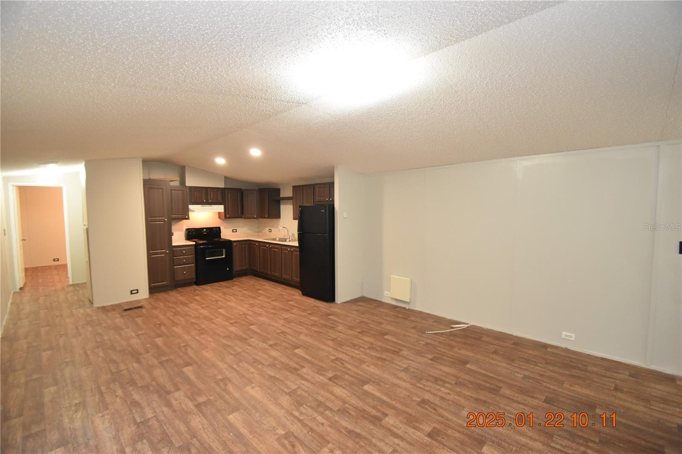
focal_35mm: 15
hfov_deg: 100.4
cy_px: 227
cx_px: 341
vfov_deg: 77.3
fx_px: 284
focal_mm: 10
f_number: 3.5
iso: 2200
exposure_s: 1/60
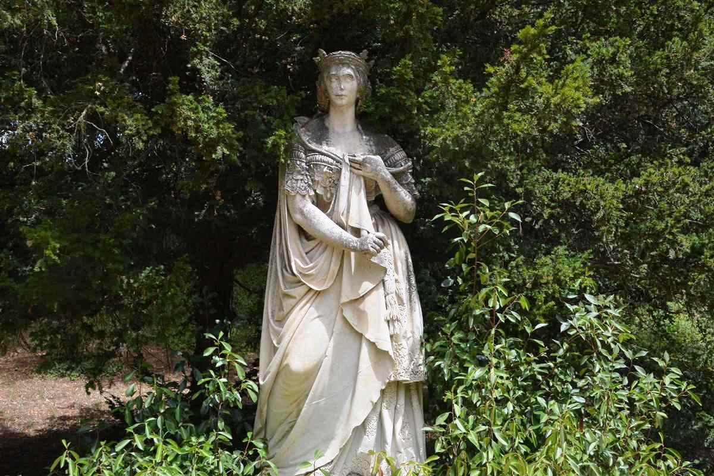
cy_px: 238
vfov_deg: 29.9
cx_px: 357
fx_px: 892
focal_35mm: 45
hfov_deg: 43.6
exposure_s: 1/200
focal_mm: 30
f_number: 9
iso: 100
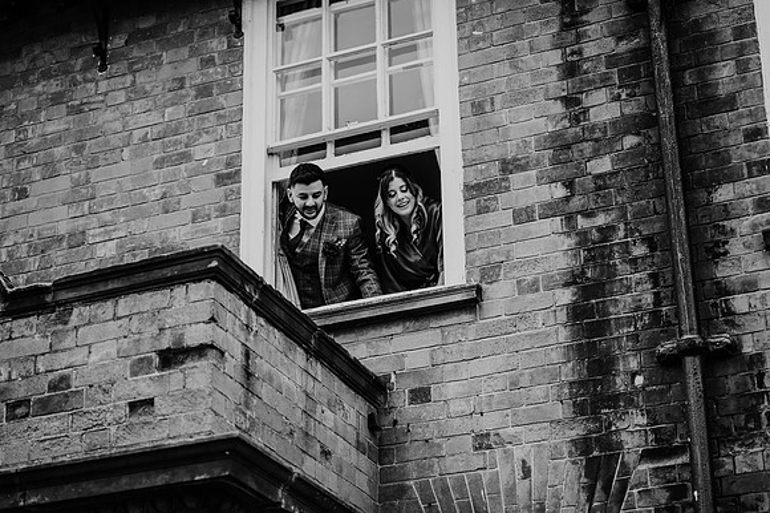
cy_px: 256
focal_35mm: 85
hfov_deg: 23.9
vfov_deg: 16.1
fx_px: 1817
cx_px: 385
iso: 100
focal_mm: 85
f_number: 1.8
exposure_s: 1/400
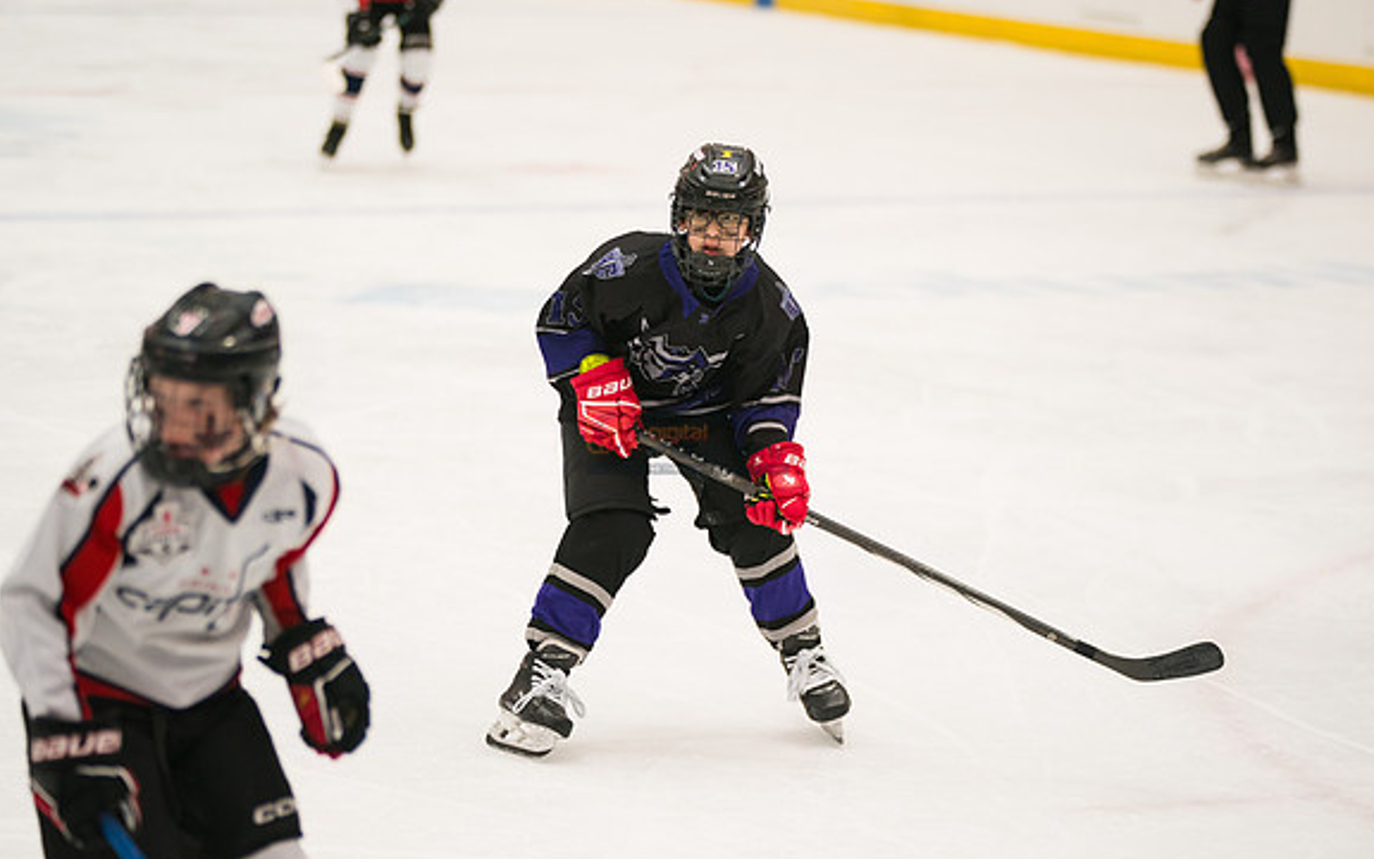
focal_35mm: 152
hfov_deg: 13.8
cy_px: 438
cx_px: 689
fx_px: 5692
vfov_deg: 8.6
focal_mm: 148
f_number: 3.2
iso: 2000
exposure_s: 1/1250
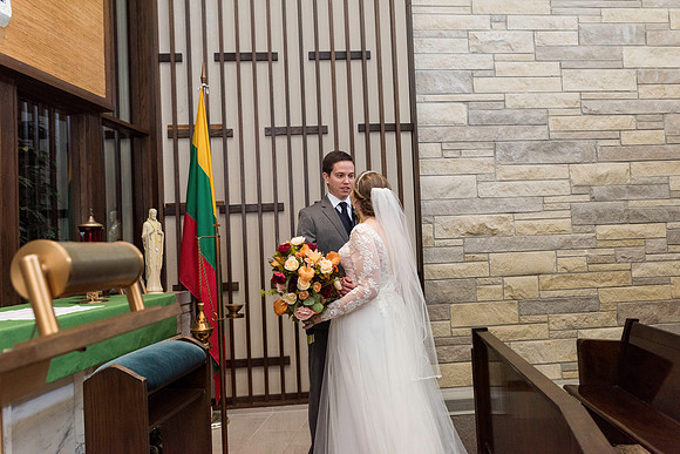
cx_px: 340
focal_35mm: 31
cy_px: 227
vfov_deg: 42.3
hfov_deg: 60.3
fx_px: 586
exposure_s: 1/160
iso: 1250
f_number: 4.5
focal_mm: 31
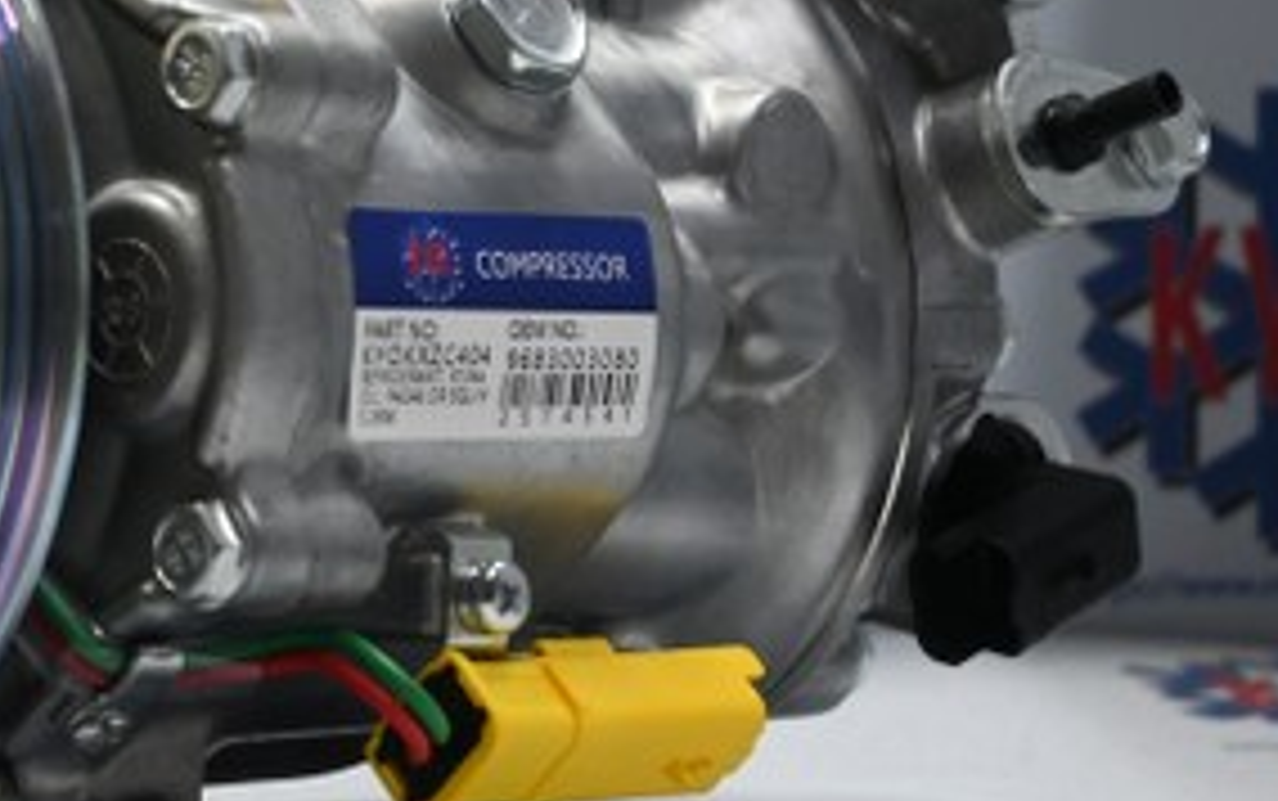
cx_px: 158
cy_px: 238
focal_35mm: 142
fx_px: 4950
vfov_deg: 9.2
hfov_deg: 14.6
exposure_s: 1/80
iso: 1250
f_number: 6
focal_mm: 44
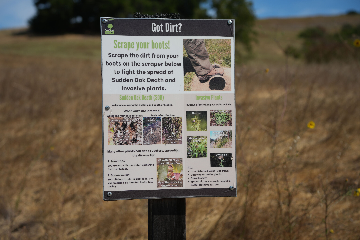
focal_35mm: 78
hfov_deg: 26.0
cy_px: 122
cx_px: 177
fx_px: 780
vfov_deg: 17.5
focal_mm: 76
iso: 125
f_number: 5
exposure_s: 1/1250
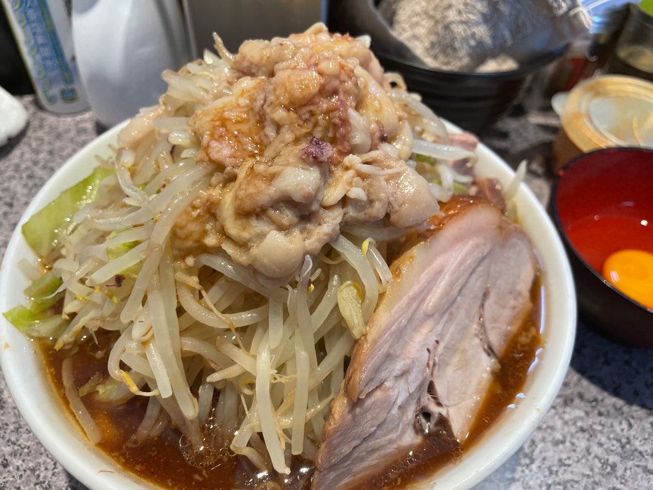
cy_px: 245
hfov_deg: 67.3
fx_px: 490
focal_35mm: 26
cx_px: 326
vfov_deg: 53.1
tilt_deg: -46.5
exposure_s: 1/100
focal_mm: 4.2
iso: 64
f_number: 1.6
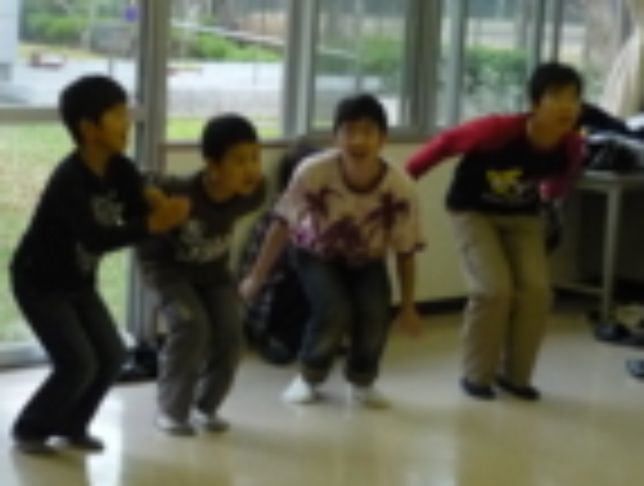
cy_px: 284
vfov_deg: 16.1
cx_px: 243
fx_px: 1716
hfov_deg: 21.2
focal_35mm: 92
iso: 400
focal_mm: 5.5
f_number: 2.8
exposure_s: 1/320
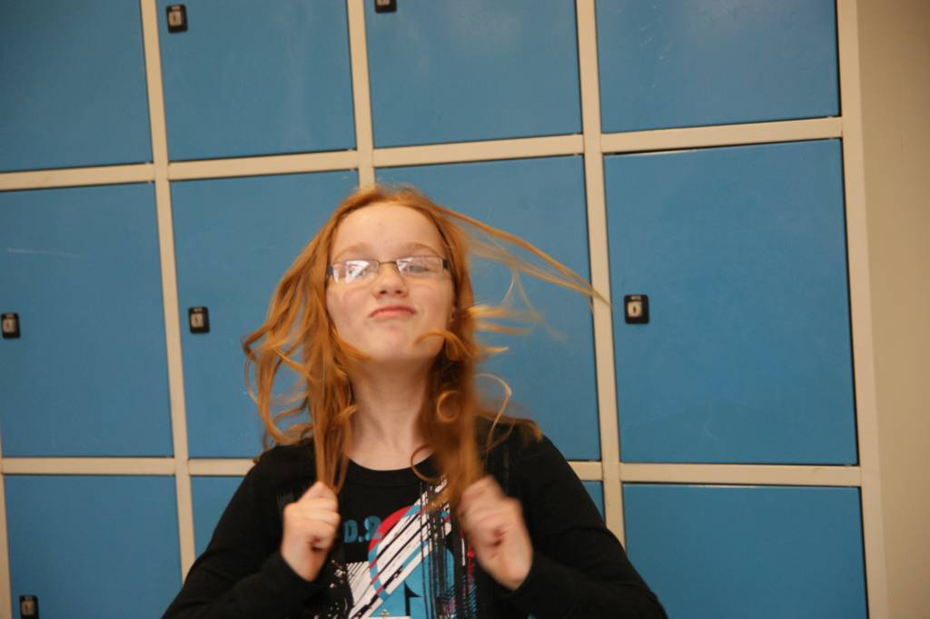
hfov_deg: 27.0
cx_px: 465
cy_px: 310
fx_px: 1936
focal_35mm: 75
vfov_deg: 18.2
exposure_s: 1/100
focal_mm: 50
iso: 400
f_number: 2.8
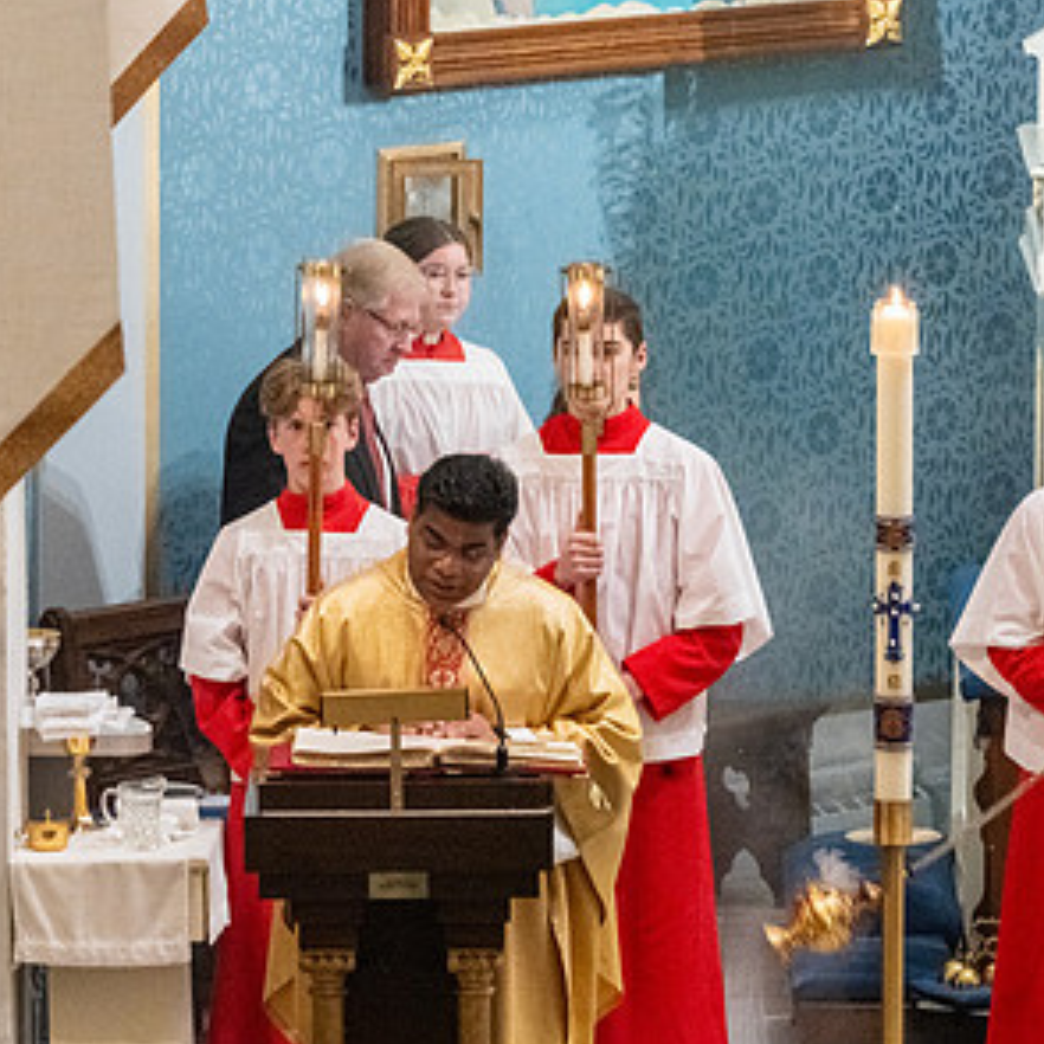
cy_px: 467
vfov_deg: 5.2
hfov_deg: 5.2
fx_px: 11431
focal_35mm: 335
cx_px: 724
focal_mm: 200
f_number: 11
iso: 5000
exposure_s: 1/60
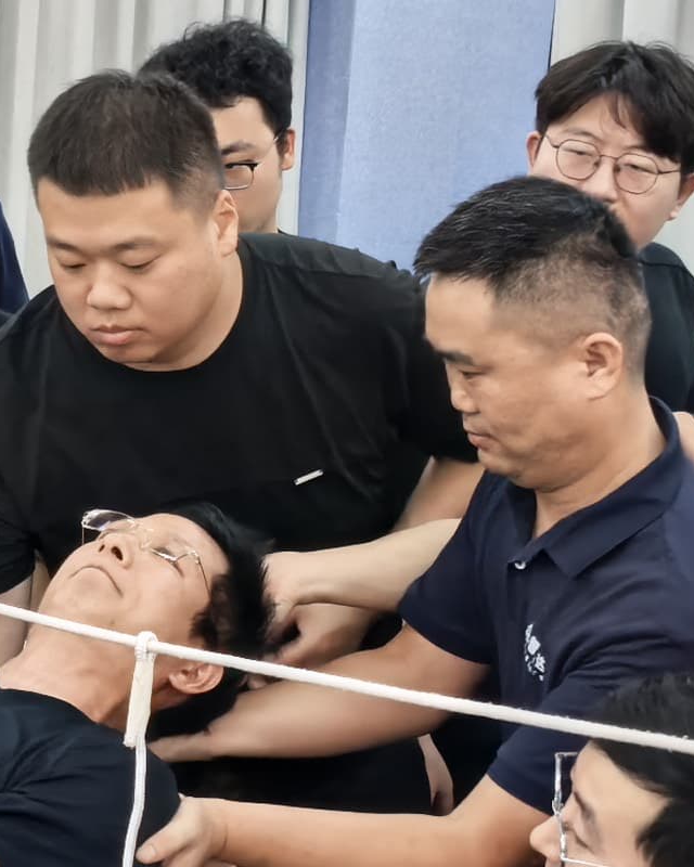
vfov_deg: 16.0
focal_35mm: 120
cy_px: 260
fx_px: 3081
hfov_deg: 12.8
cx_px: 100
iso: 50
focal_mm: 5.34
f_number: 1.6
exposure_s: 1/100
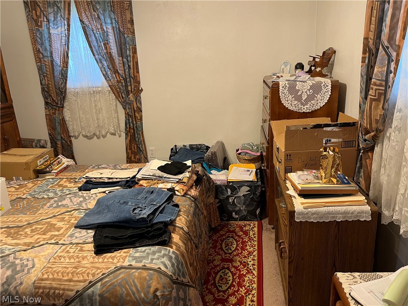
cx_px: 204
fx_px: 306
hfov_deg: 67.3
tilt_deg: -17.4
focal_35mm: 26
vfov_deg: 53.1
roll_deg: +3.5
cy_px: 153
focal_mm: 5.1
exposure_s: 1/60
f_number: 1.6
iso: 80
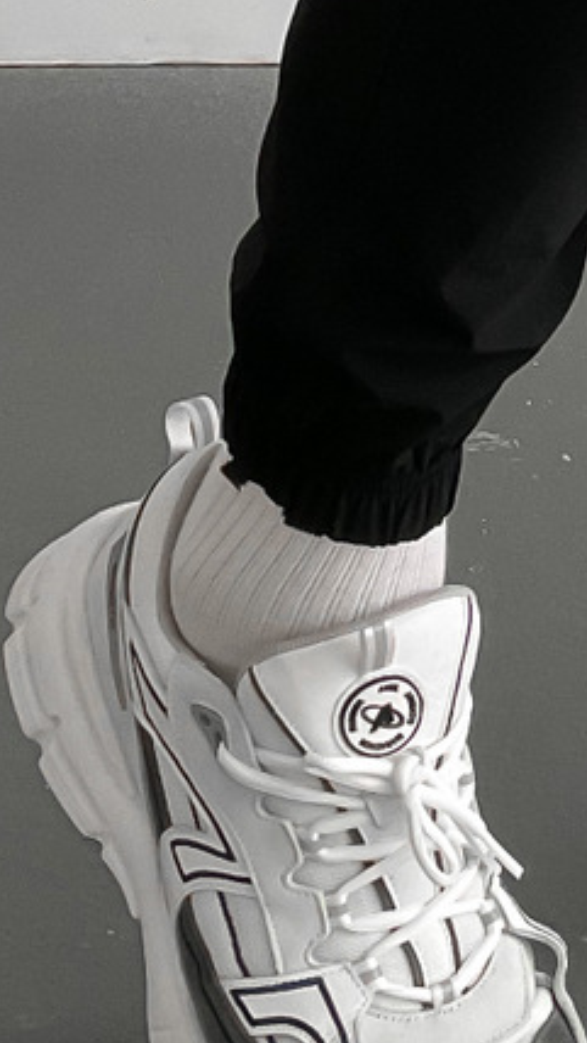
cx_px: 867
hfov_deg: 10.0
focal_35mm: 118
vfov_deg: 16.9
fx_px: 3263
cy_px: -400
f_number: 1.8
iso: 64
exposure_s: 1/80
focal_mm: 3
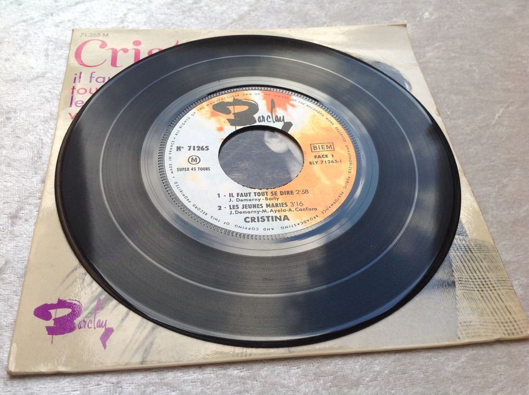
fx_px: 534
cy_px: 198
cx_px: 264
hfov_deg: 52.7
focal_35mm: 35
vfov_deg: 40.6
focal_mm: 4.28
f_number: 2.4
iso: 64
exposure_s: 1/120
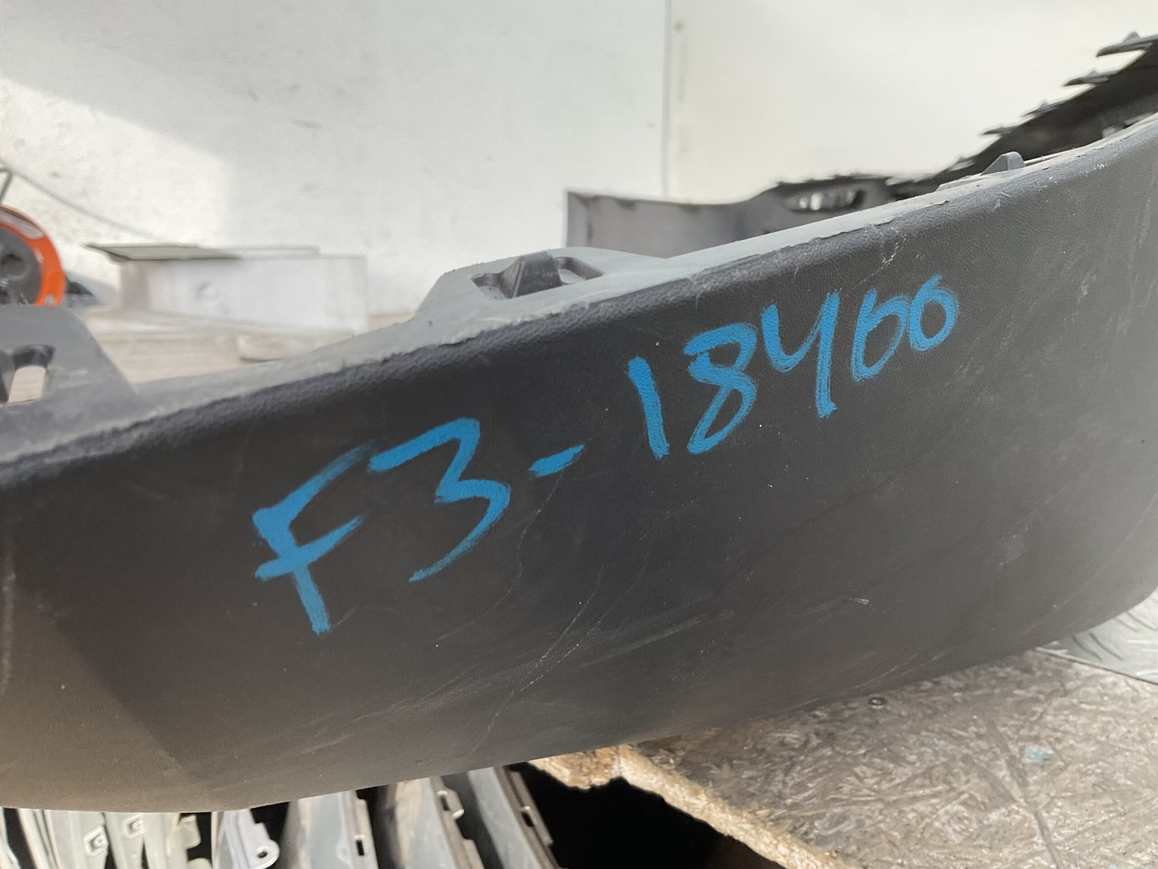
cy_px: 434
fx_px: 970
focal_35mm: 29
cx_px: 579
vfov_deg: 48.2
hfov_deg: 61.7
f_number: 1.8
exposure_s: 1/120
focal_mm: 3
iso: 32
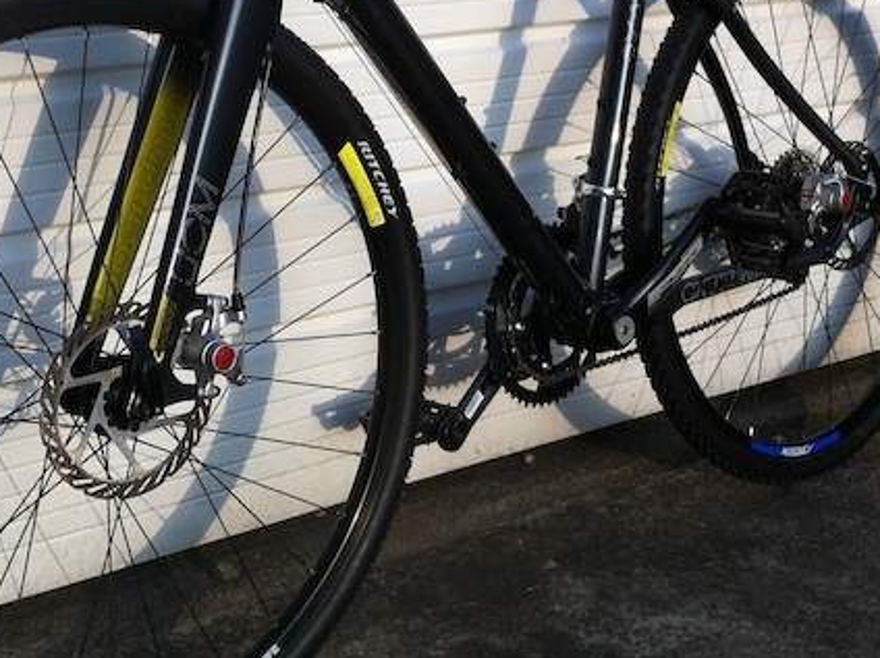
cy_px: 160
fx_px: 1676
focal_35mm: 66
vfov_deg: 22.0
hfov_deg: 29.4
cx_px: 369
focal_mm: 3.85
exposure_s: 1/425
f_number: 2.8
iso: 80
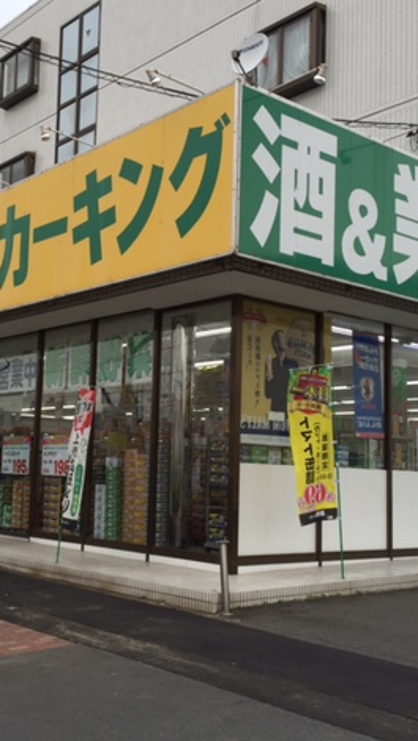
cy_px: 370
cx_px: 162
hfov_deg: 27.7
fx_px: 846
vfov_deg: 47.3
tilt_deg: +7.3
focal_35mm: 43
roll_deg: -1.5
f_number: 2.2
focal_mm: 4.15
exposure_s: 1/273
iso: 32
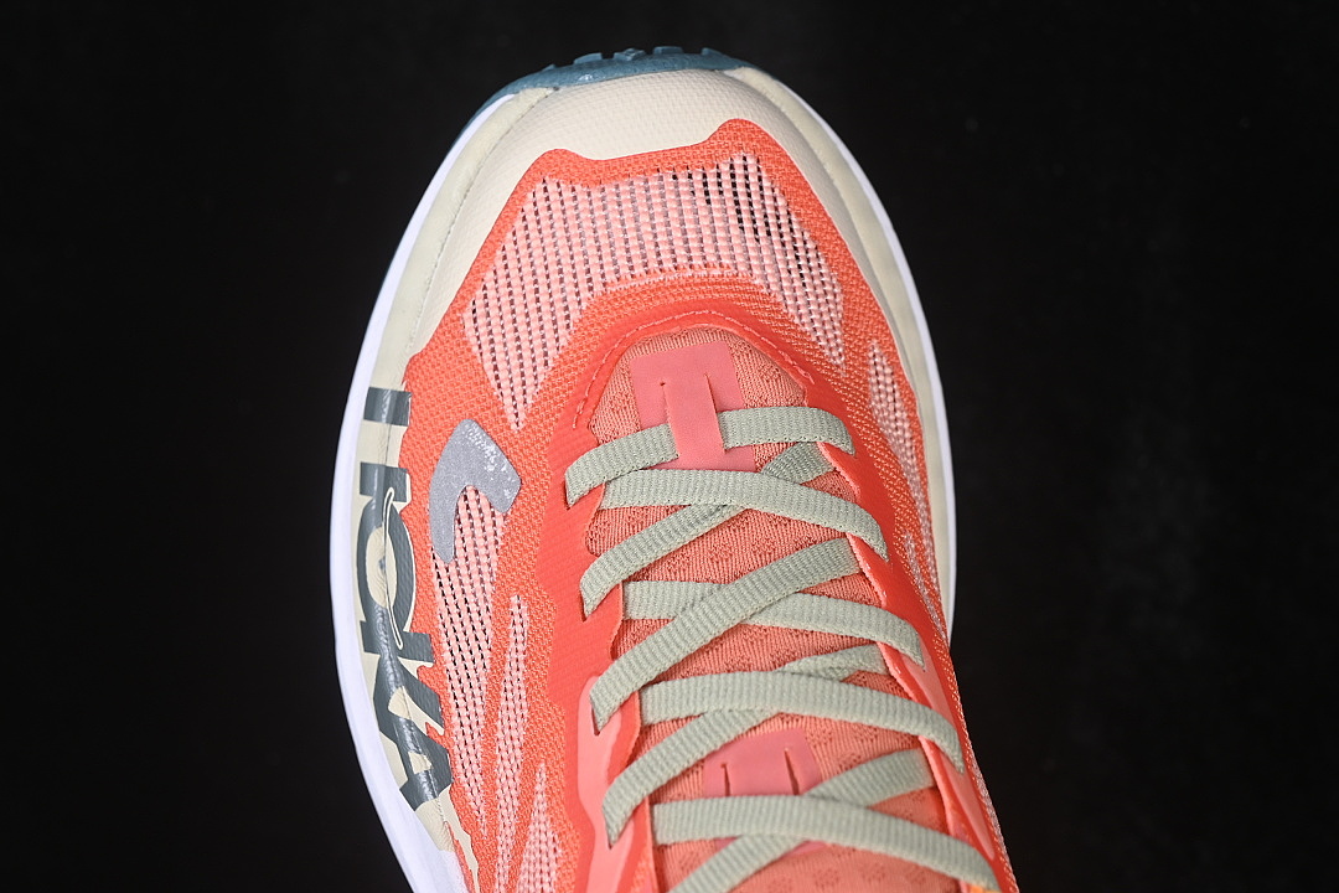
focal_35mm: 75
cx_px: 670
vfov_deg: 18.2
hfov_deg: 27.0
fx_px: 2789
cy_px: 446
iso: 160
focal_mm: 50
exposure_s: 1/80
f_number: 7.1
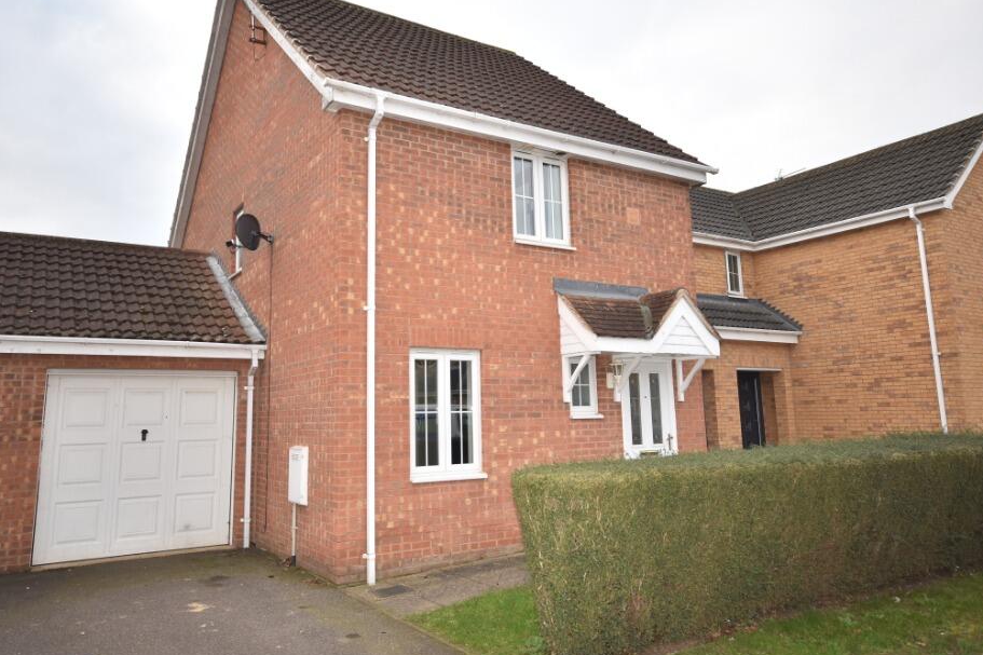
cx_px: 464
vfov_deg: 47.9
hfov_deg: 67.3
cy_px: 297
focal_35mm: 27
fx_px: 737
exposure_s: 1/80
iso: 160
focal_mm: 16
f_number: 5
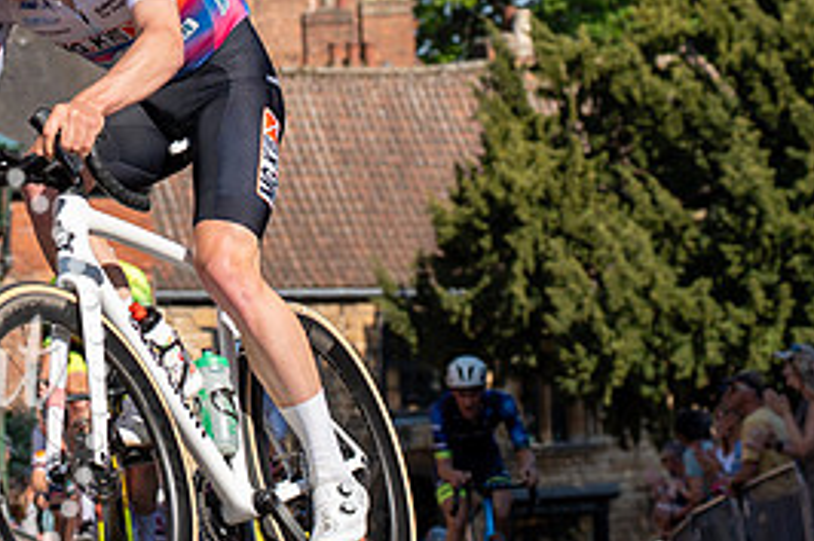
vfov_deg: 7.6
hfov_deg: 11.3
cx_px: 97
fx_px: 4090
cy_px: 29
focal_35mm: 181
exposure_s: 1/1000
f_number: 3.5
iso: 100
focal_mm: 56
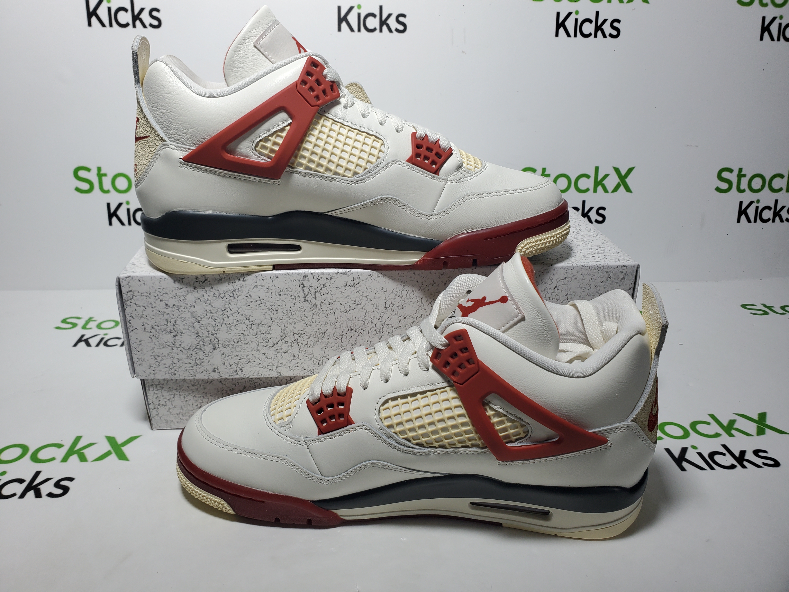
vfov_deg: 53.1
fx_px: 593
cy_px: 296
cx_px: 394
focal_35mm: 26
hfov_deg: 67.3
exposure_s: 1/260
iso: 50
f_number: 2.4
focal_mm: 4.3
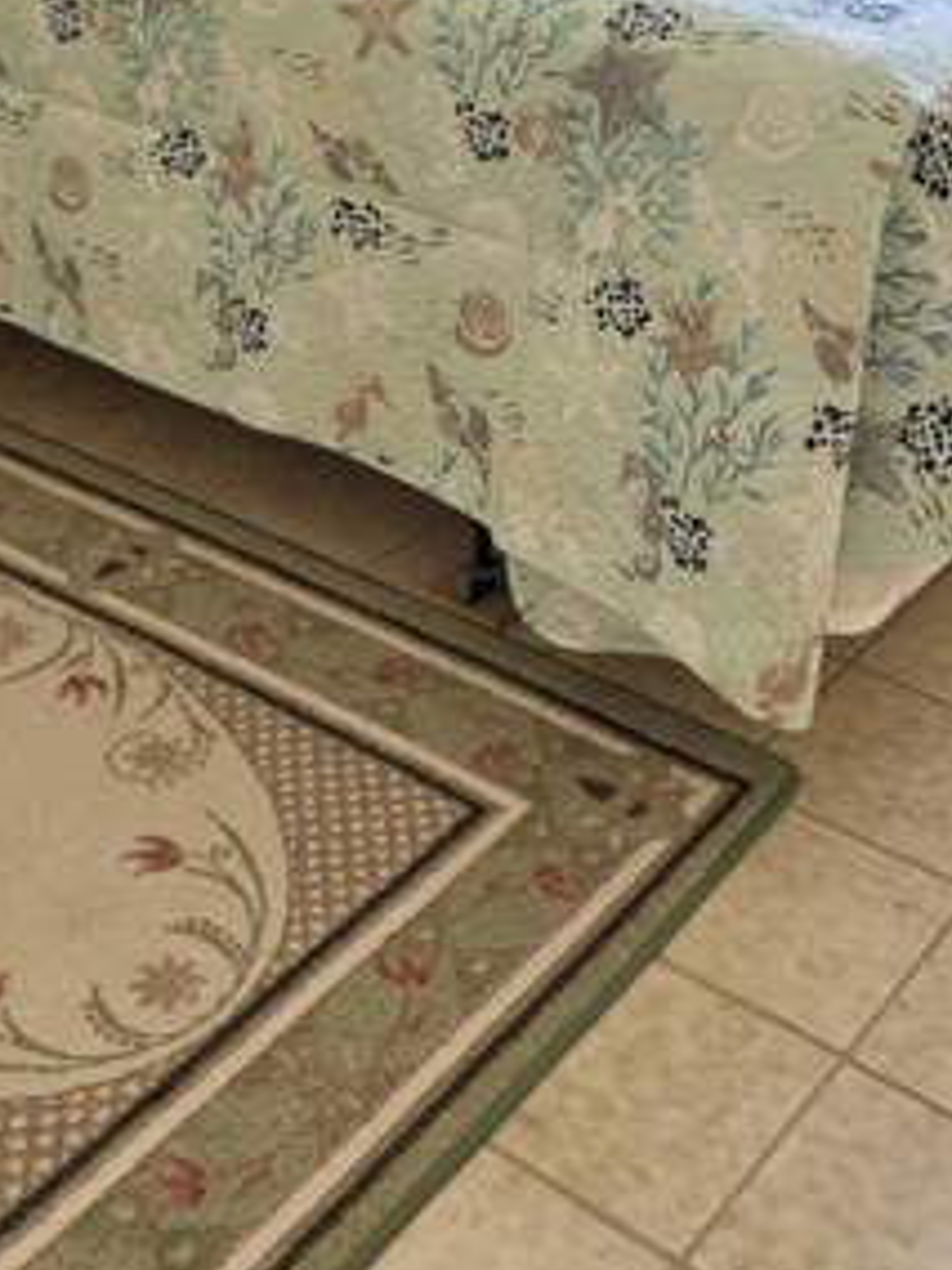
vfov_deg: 32.2
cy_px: -58
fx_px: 1980
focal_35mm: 54
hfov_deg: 27.0
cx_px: 384
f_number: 1.78
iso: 100
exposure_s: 1/121
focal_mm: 6.76
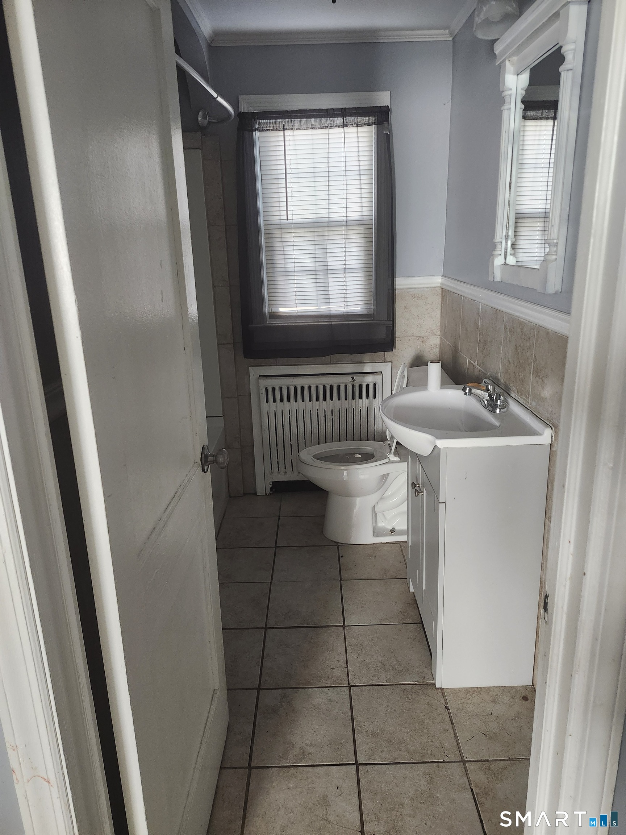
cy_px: 418
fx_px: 555
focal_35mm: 23
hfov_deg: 58.9
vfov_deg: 73.9
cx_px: 313
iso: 800
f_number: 1.8
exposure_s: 1/120
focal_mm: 5.54
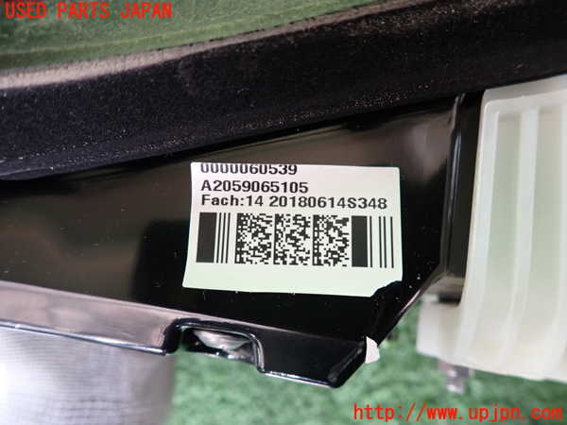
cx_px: 284
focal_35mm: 25
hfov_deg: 69.4
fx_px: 409
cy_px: 212
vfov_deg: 54.9
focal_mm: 4.5
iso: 250
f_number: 2
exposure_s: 1/30
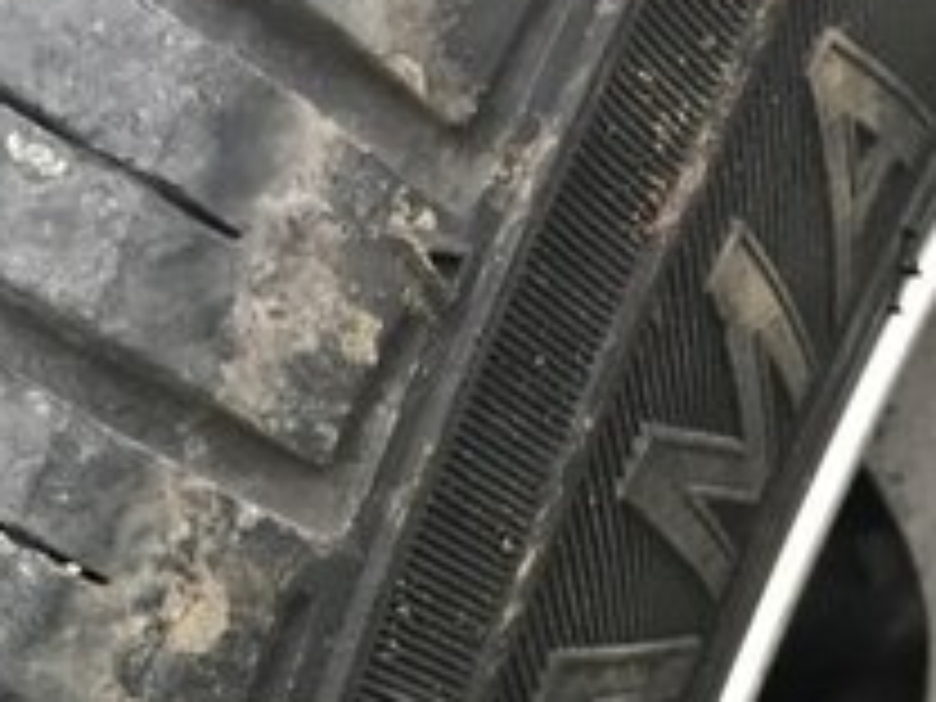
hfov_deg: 20.9
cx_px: 90
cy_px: 1046
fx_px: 2488
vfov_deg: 14.9
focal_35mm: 92
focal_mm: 4.15
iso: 100
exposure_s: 1/33
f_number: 2.2
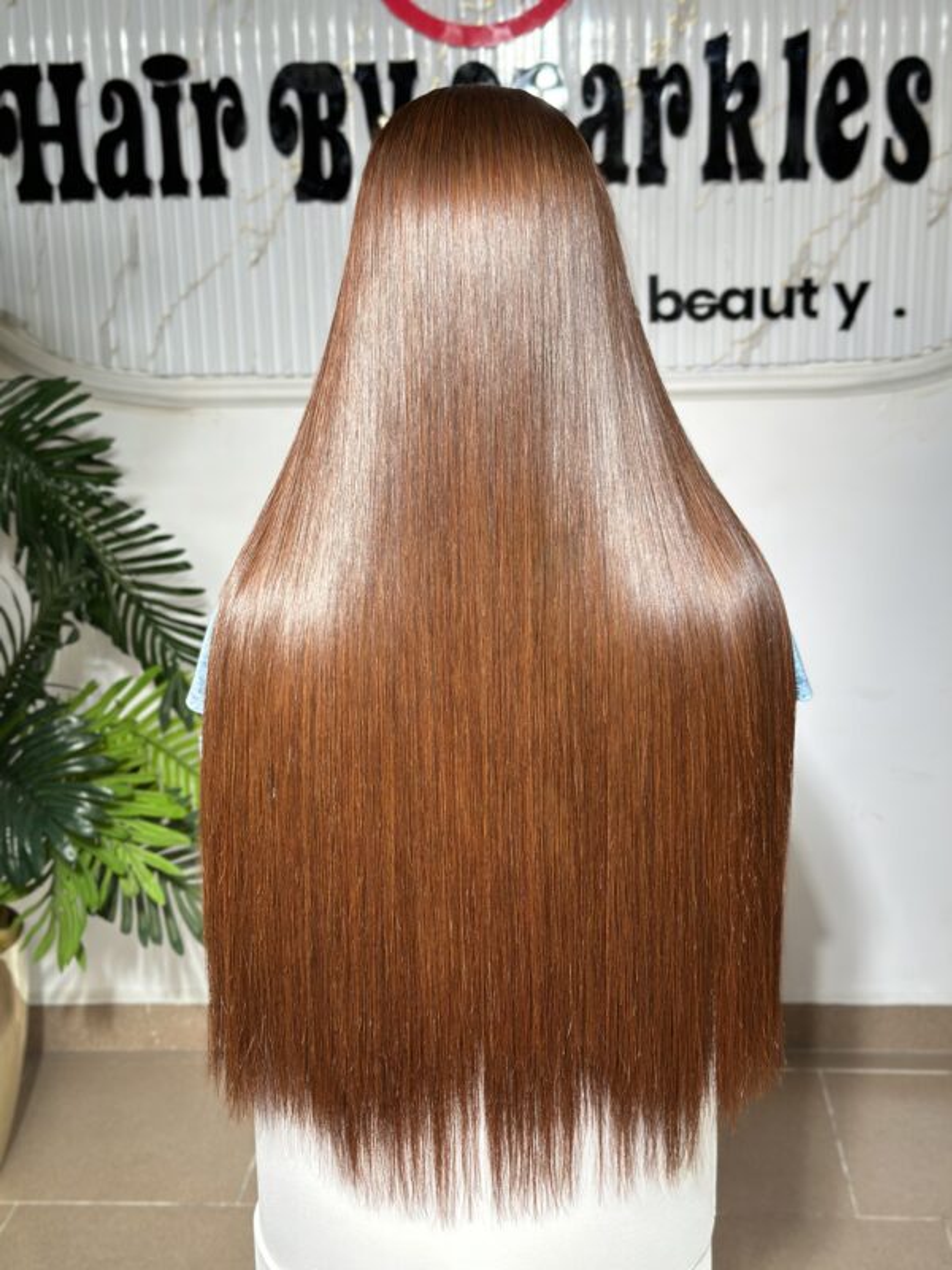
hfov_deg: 30.3
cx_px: 476
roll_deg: +0.7
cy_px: 635
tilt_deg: -12.5
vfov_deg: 39.7
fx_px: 1760
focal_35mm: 48
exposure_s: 1/205
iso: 80
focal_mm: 6.86
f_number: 1.78
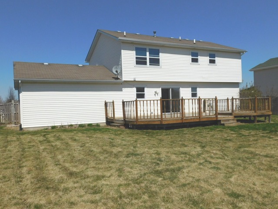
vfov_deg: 46.8
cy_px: 104
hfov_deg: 60.0
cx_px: 139
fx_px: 241
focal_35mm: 30
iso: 125
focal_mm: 5.3
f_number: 6.4
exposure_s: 1/1250
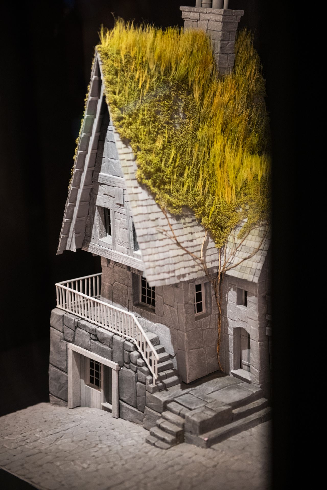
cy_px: 245
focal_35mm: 70
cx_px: 164
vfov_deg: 28.8
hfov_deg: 19.5
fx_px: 954
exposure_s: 1/200
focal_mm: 70
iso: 2500
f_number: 3.2
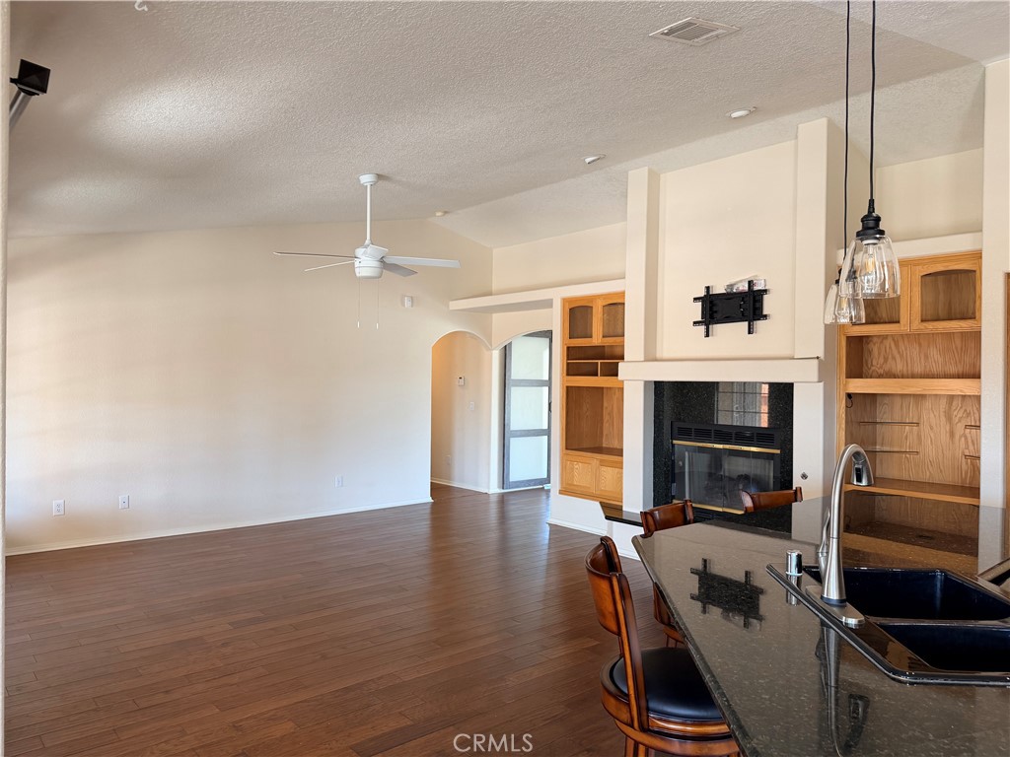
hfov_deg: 71.6
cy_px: 378
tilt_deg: +0.2
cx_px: 505
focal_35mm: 24
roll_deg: -0.5
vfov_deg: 56.8
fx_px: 700
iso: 200
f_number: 1.78
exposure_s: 1/120
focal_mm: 6.76
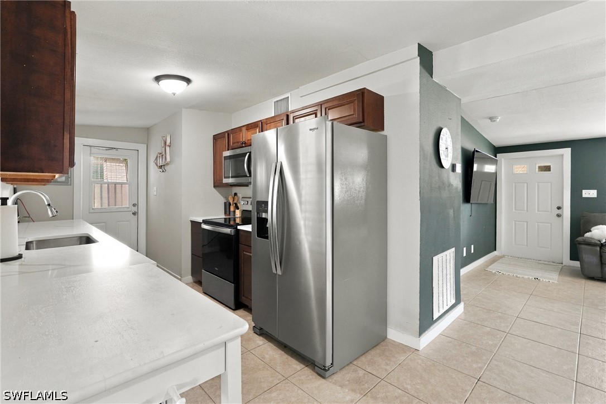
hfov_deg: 93.3
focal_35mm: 17
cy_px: 202
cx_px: 303
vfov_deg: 70.4
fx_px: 286
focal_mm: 17
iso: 1250
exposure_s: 1/25
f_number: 8
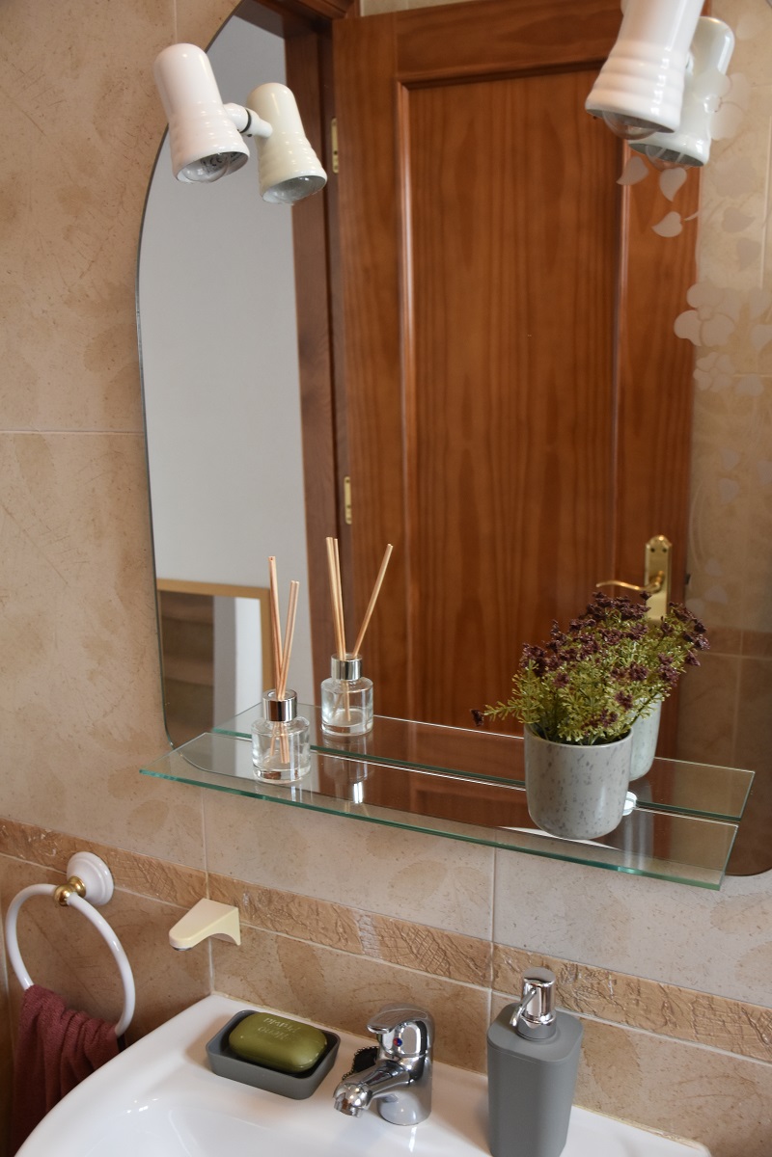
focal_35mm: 30
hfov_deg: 43.6
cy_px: 578
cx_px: 386
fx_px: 965
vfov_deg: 61.9
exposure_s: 1/80
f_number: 4.5
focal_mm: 20
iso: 800
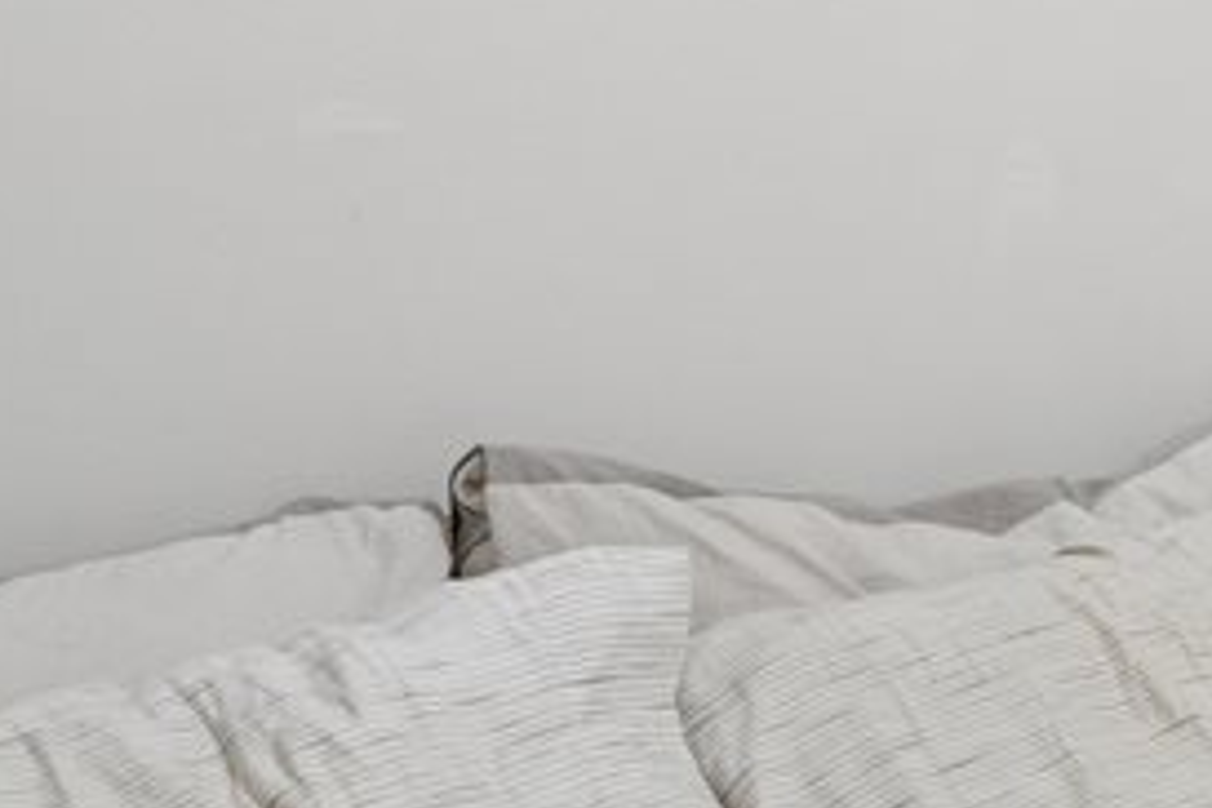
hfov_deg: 17.7
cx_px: 2499
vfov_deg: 18.1
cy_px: 233
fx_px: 2525
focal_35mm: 75
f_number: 10
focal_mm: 16
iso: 400
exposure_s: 1/6
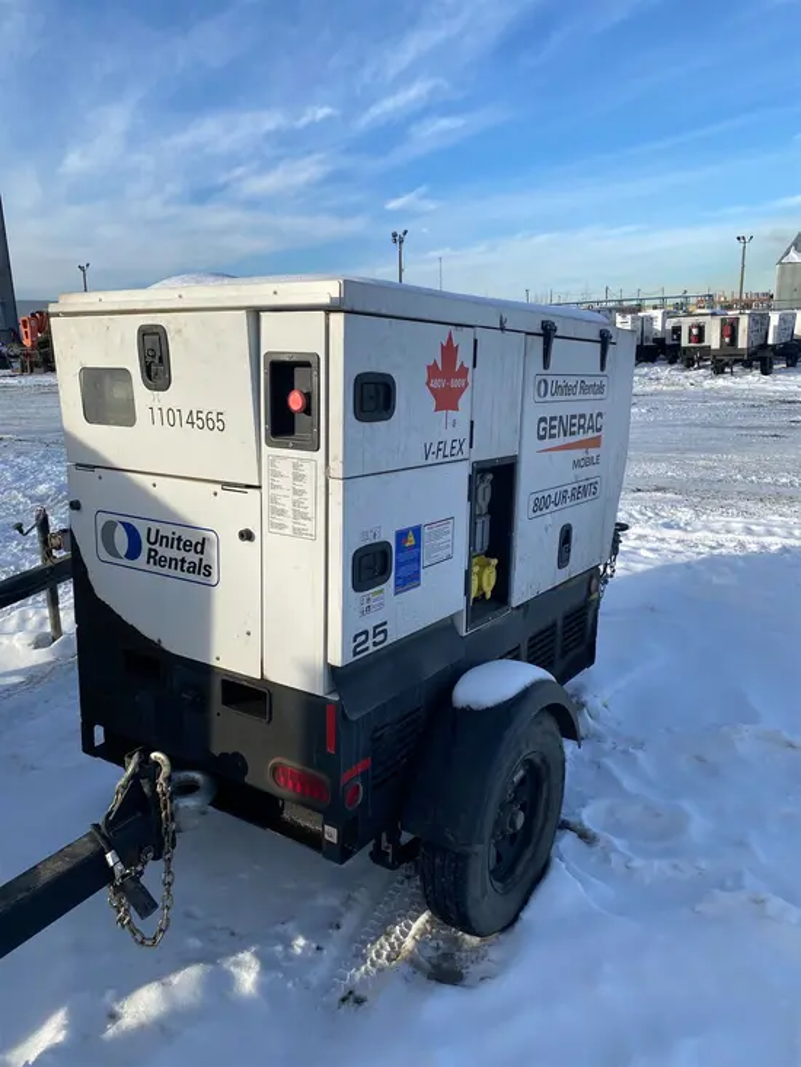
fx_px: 802
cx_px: 400
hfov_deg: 53.1
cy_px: 534
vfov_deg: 67.3
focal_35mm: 26
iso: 32
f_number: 1.8
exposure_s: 1/2358
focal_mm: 4.25
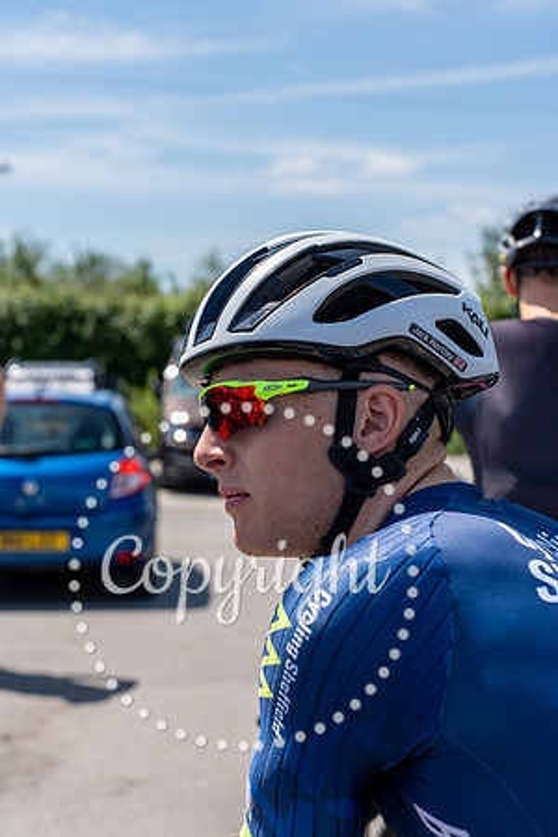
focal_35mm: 66
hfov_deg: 20.6
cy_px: 418
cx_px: 279
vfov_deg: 30.5
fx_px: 1534
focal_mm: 66
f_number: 5.6
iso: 100
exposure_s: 1/500
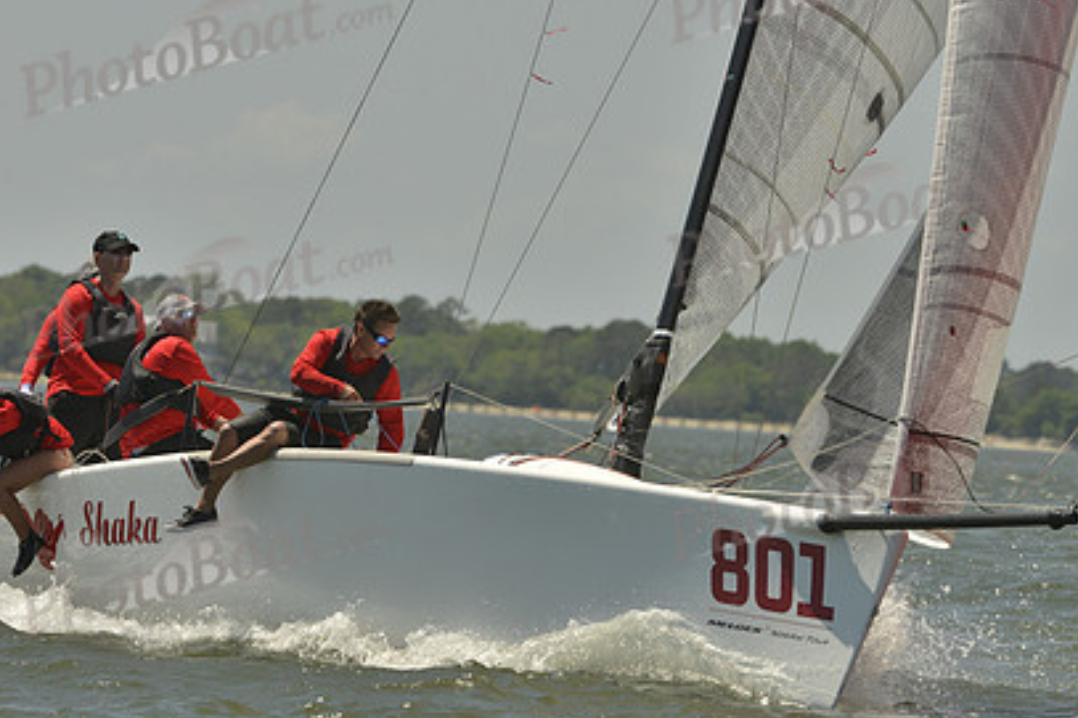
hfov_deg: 4.8
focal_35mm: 428
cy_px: 393
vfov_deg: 3.2
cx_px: 532
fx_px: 12810
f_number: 10
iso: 280
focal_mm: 300
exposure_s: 1/1250
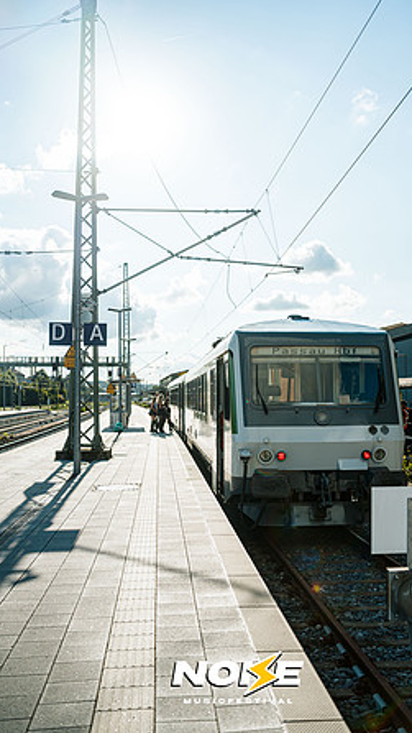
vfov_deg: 54.0
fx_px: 718
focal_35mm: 37
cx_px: 238
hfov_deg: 31.9
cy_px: 366
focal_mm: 35
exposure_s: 1/8000
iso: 100
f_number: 2
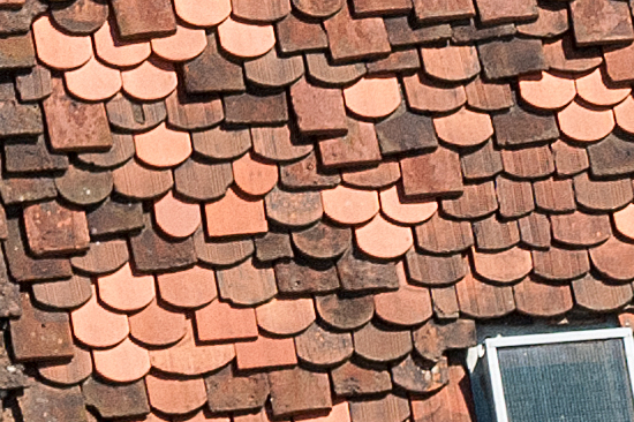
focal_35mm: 818
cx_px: 2037
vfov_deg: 1.7
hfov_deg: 2.5
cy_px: -371
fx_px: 14397
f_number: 9
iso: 200
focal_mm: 70
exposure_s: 1/320
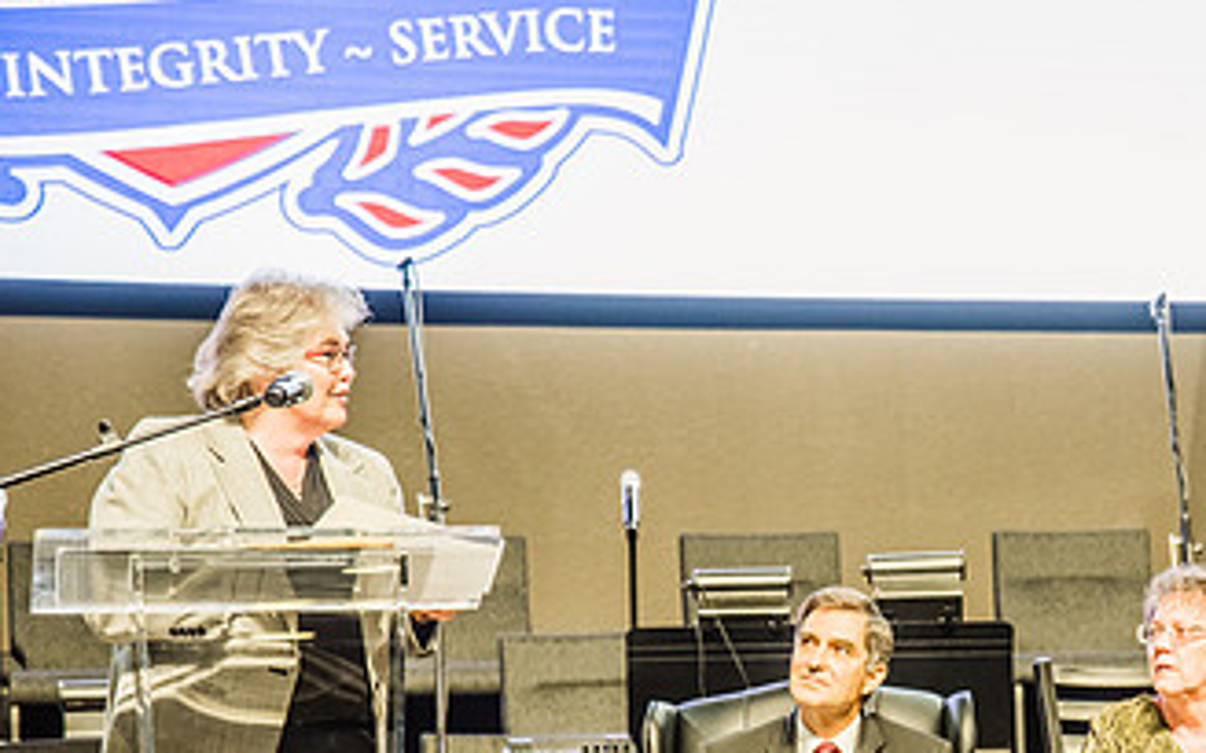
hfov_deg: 13.6
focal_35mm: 153
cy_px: 685
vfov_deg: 8.5
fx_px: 5029
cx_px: 1018
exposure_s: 1/50
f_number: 4.5
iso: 800
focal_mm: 85
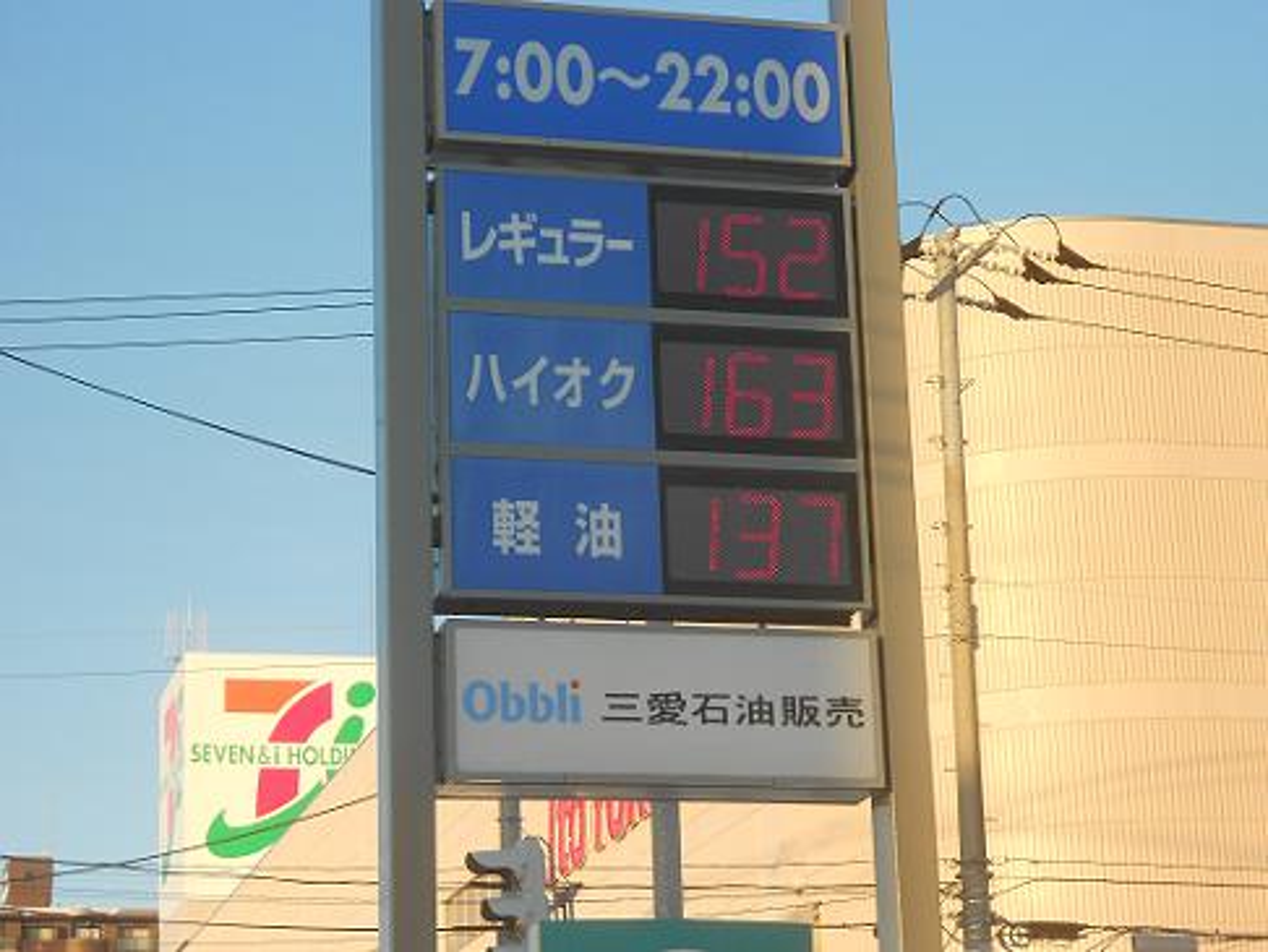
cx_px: 634
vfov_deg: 17.2
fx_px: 3152
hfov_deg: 22.7
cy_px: 476
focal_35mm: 86
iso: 80
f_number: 6.3
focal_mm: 15.4
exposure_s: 1/125
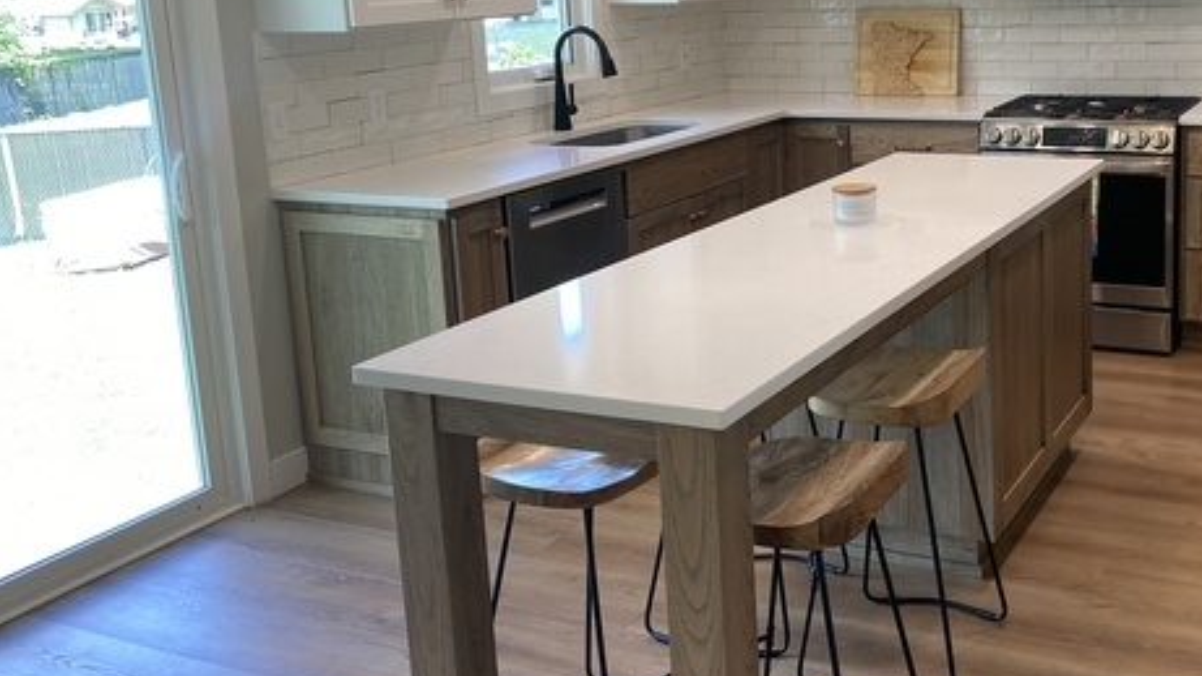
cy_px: 193
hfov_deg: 48.0
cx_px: 862
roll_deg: +1.9
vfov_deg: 28.7
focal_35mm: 41
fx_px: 1306
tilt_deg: -12.0
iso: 64
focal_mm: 4.25
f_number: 1.8
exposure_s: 1/120
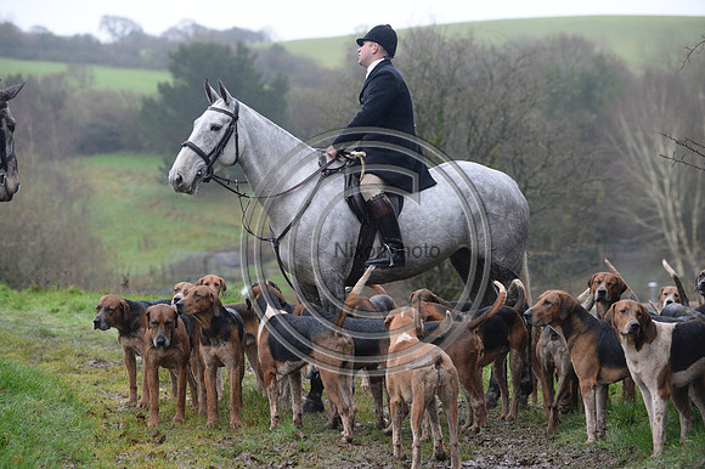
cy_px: 234
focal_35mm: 120
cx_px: 352
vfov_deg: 11.4
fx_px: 2349
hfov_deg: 17.1
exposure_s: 1/800
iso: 1600
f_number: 3.5
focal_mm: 120
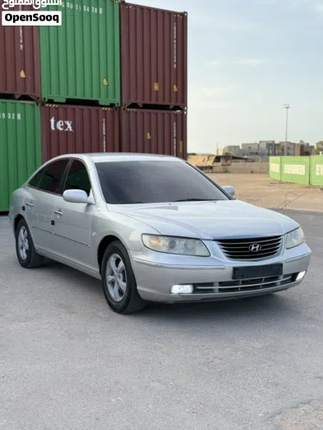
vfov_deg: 38.9
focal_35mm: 49
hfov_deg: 29.7
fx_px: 609
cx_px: 163
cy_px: 212
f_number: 1.78
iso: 64
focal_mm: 6.76
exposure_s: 1/1931
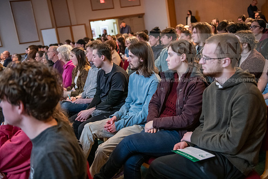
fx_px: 298
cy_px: 90
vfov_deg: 33.4
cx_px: 134
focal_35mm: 40
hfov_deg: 48.4
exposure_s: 1/125
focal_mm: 40
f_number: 2.8
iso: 3200
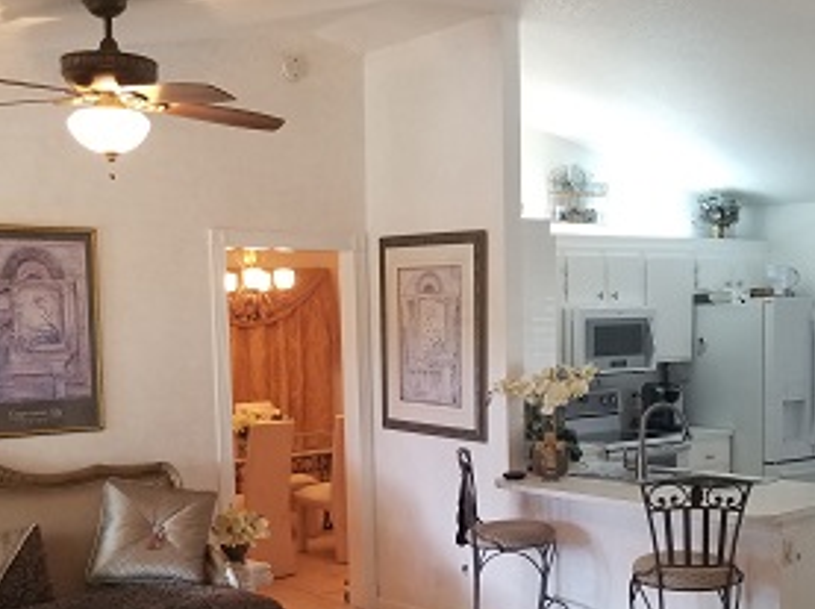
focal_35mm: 47
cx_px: 397
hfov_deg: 40.5
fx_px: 1105
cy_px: 402
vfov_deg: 30.6
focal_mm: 4.25
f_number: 1.7
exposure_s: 1/40
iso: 160
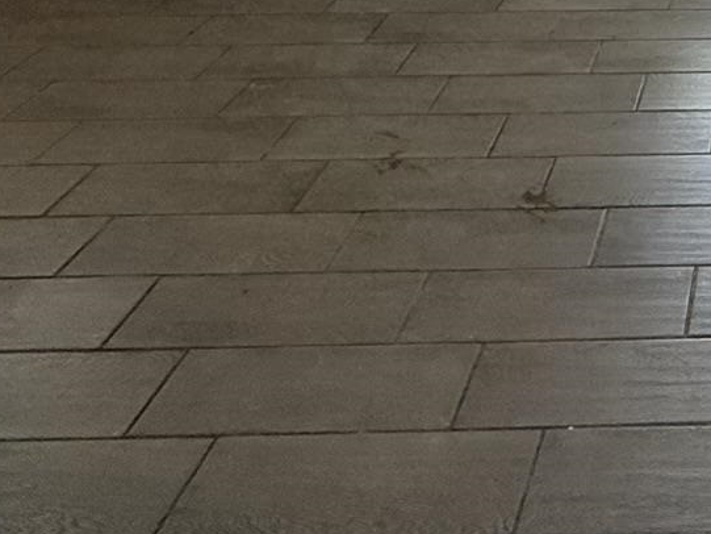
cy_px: -346
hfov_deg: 30.7
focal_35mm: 53
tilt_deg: -6.1
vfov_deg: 21.3
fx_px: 1089
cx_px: 849
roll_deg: -0.4
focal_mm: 2.22
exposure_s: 1/99
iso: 200
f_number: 2.2
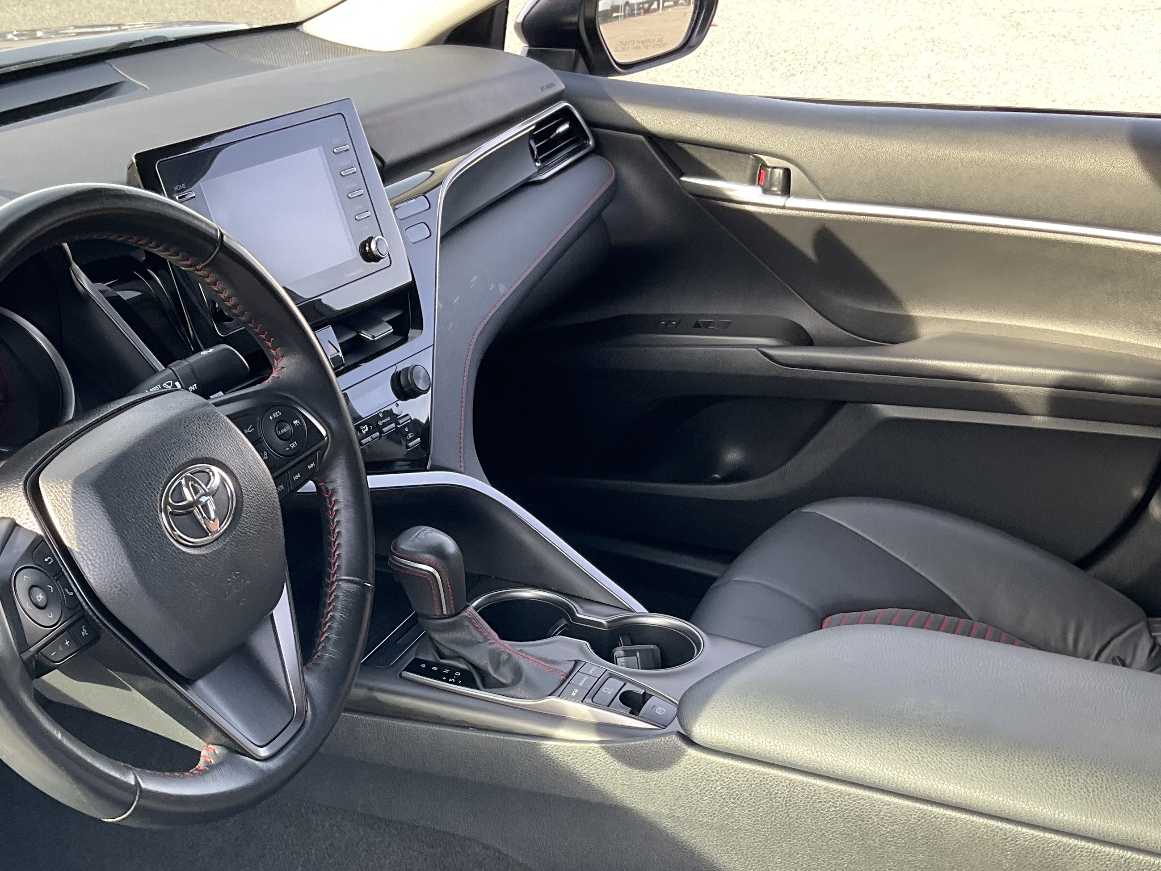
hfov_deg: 41.8
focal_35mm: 45
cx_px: 437
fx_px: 1509
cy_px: 631
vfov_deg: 31.7
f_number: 1.8
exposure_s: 1/122
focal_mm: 3
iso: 40
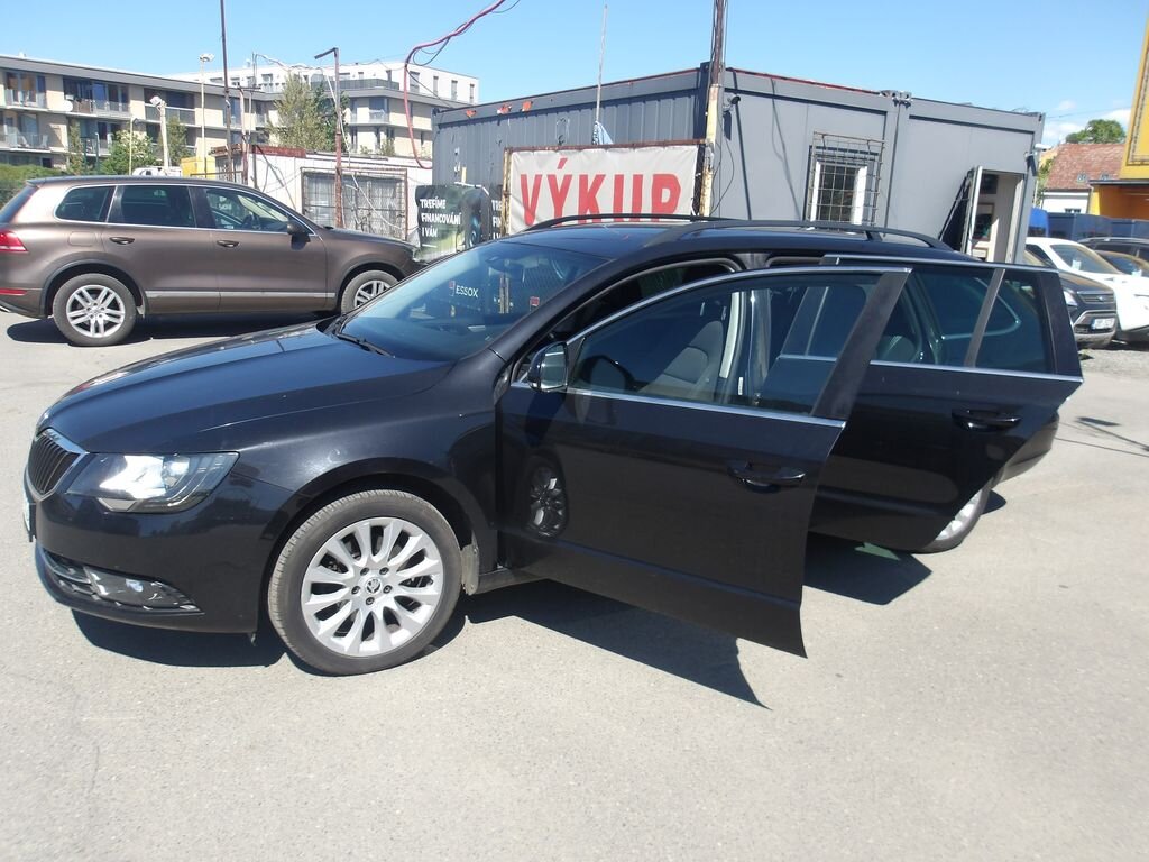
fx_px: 896
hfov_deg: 65.3
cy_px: 431
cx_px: 574
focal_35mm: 27
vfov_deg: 51.4
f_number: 3
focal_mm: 4.9
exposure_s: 1/915
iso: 100
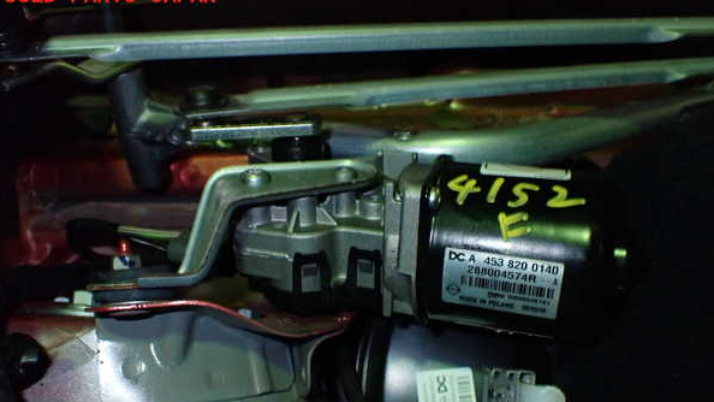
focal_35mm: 33
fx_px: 625
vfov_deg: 35.4
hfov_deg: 59.5
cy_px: 250
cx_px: 358
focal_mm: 5.4
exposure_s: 1/30
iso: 800
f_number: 6.3
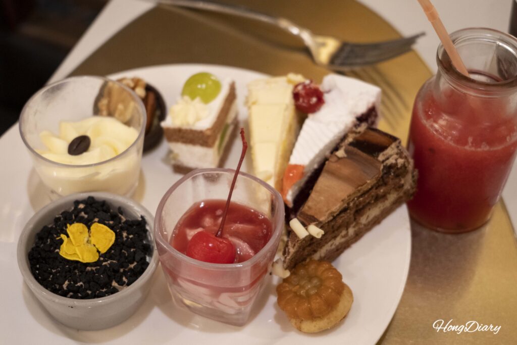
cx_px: 258
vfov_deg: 22.6
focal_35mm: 60
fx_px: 862
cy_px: 172
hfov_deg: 33.4
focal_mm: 60
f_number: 5.6
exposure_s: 1/60
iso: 4000
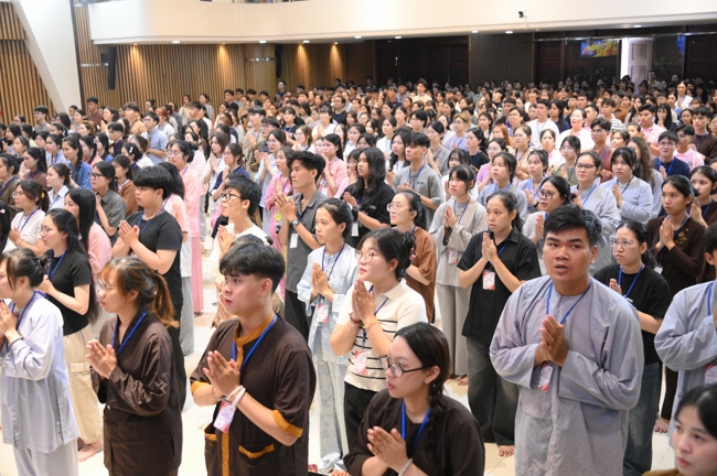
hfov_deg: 50.7
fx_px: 756
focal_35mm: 38
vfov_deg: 35.0
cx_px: 358
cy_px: 238
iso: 4000
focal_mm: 38
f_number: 4
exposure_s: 1/100
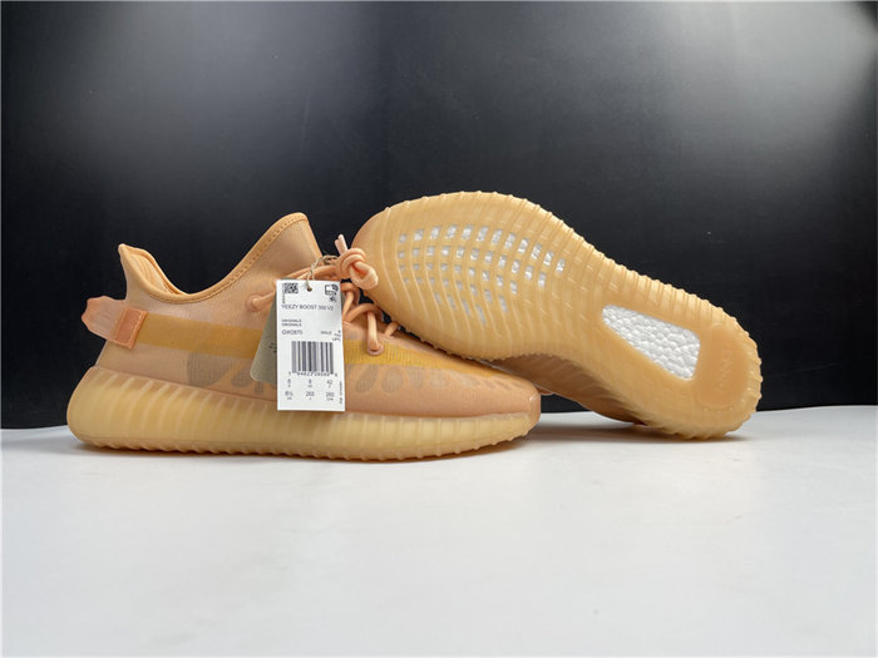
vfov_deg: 53.1
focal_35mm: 26
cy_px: 329
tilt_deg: +5.2
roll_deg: +1.6
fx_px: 659
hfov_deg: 67.3
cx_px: 439
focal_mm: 4.2
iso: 40
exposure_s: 1/100
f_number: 1.6
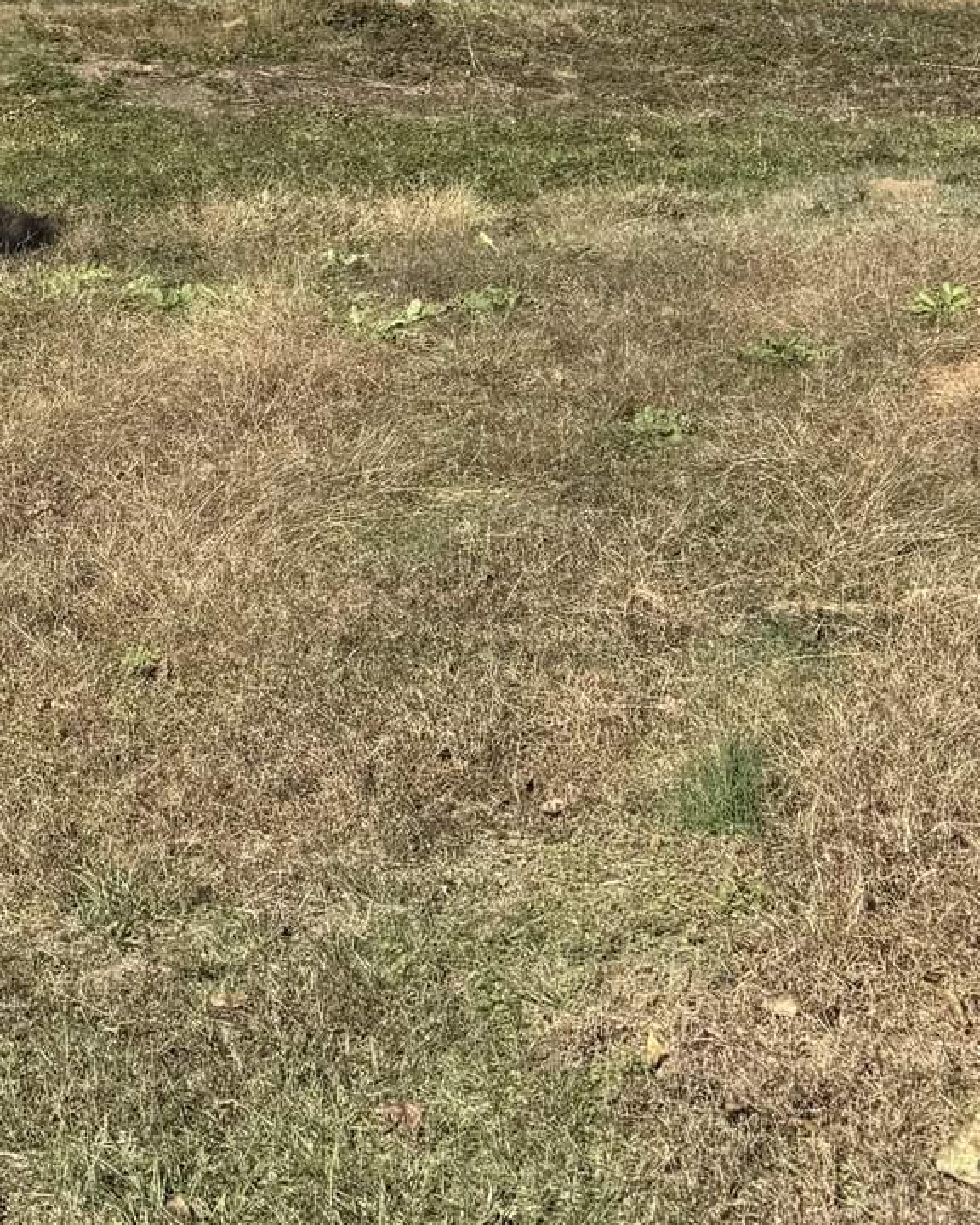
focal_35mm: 75
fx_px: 2719
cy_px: -478
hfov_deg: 19.5
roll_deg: -1.4
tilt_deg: +8.6
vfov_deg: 22.1
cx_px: -136
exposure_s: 1/4167
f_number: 1.78
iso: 80
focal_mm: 6.76
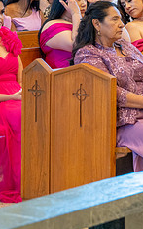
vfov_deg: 6.7
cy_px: 100
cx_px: 275
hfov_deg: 4.1
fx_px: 1957
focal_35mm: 314
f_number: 6.7
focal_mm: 125
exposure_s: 1/50
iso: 1250
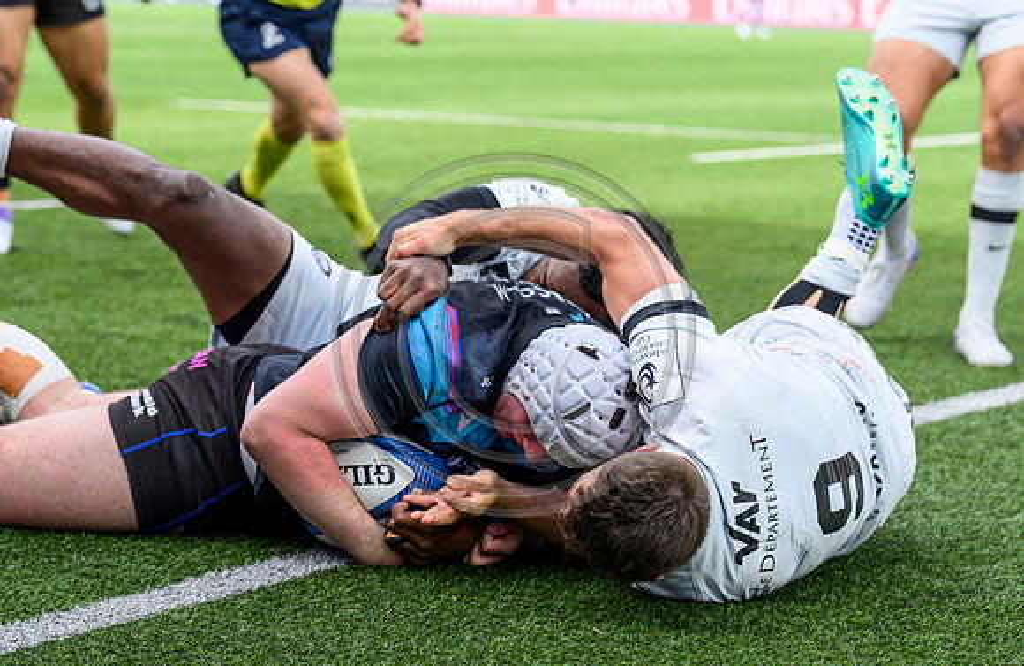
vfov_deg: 10.5
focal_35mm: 128
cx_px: 530
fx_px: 3609
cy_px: 500
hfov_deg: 16.1
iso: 500
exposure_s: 1/1250
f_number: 4
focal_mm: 83
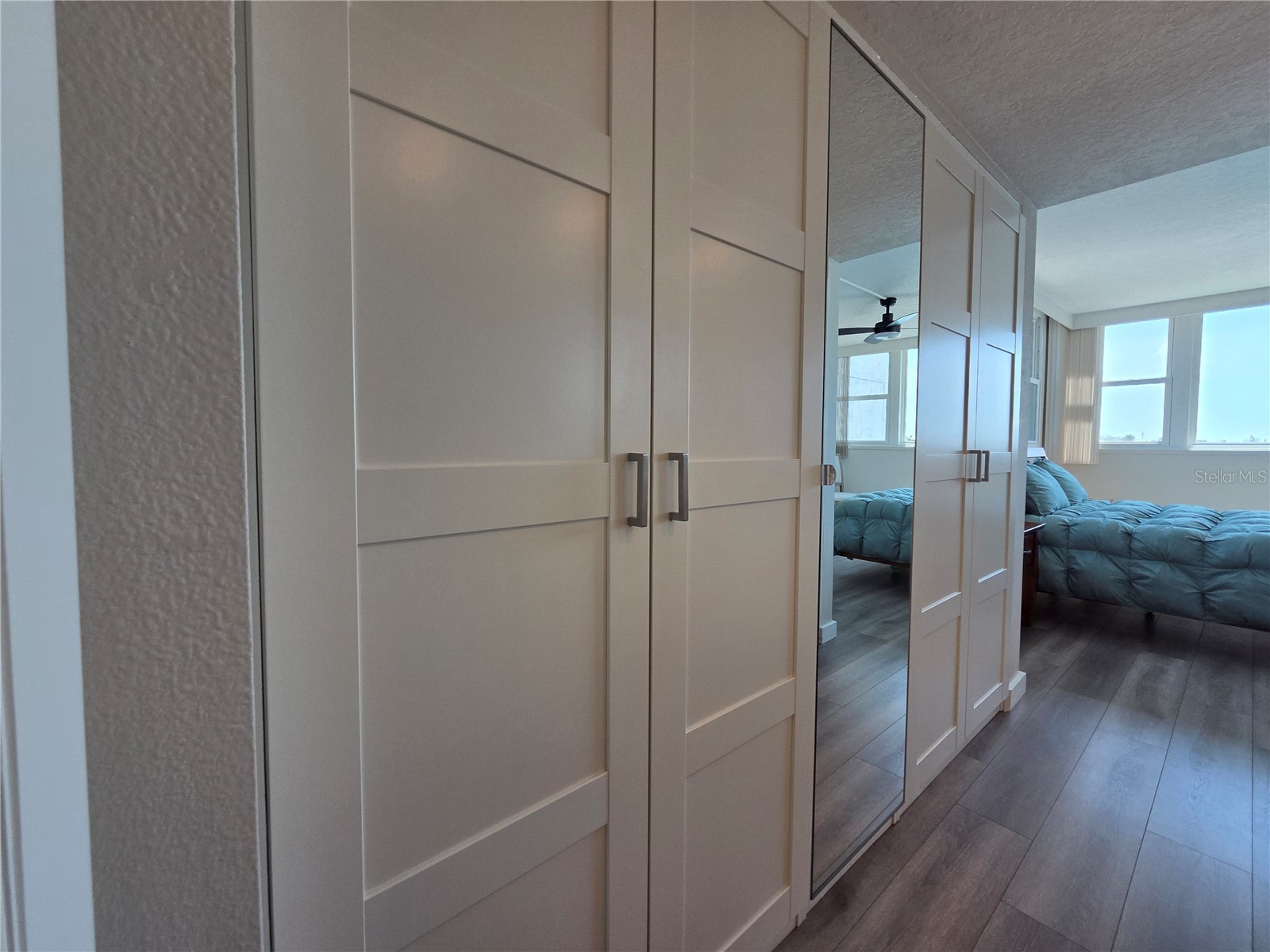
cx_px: 635
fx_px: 477
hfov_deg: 106.2
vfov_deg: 89.9
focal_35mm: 13
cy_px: 476
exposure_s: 1/267
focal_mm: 2.2
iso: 100
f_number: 2.2
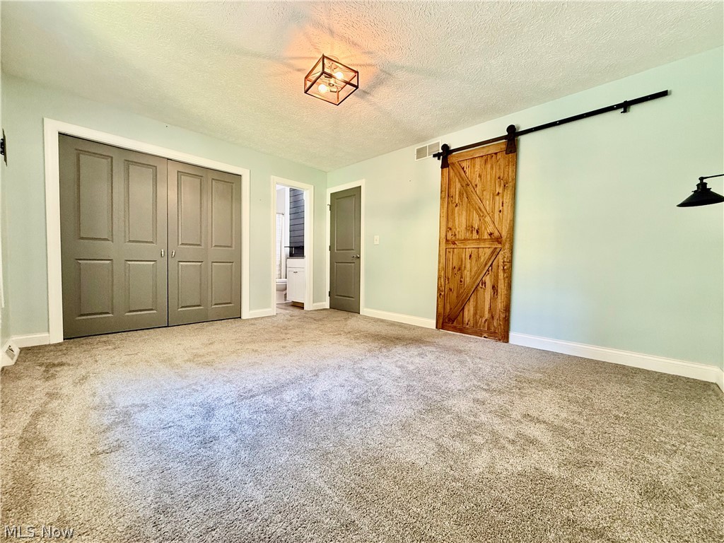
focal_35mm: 14
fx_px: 293
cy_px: 272
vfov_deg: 85.7
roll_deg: -0.9
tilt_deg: -2.2
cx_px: 362
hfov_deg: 102.1
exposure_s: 1/60
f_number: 2.2
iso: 400
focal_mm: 2.22
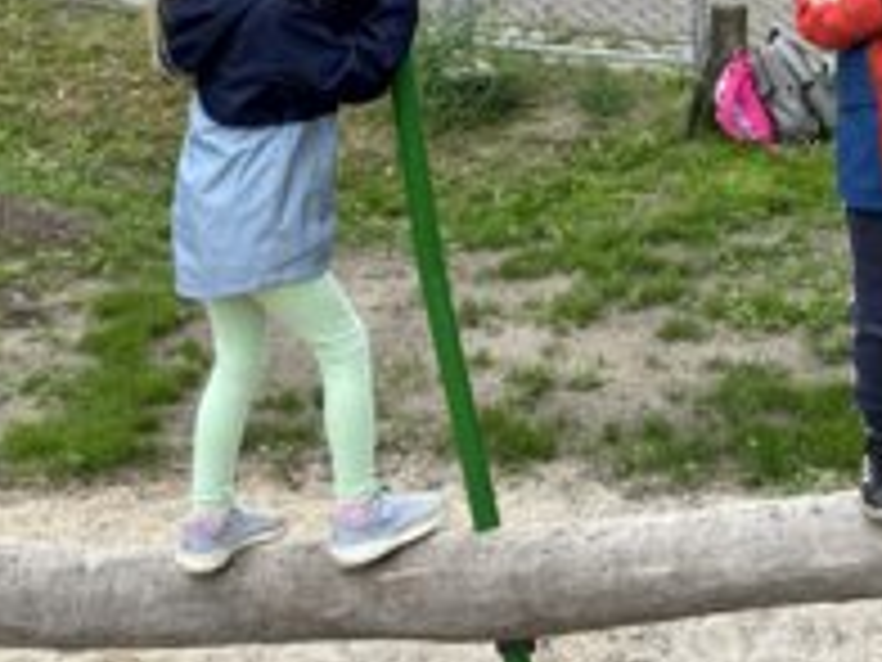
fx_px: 2497
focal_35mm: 98
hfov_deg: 19.9
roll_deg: -0.5
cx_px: 608
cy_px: 5
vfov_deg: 14.8
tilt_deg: -14.7
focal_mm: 6.86
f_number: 1.78
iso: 64
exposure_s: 1/475
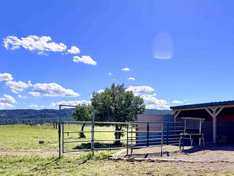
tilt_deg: -2.4
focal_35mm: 23
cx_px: 157
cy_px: 132
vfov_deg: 56.0
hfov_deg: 71.6
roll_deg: +0.9
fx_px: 155
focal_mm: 2.22
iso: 20
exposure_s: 1/770
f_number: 2.2
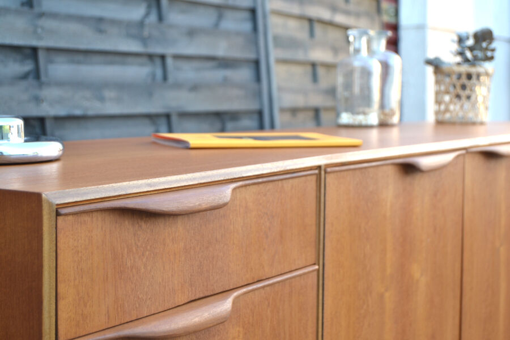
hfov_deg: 28.1
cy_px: 170
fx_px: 1020
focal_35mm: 72
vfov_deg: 18.9
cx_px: 255
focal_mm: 48
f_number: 5.3
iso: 200
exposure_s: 1/125
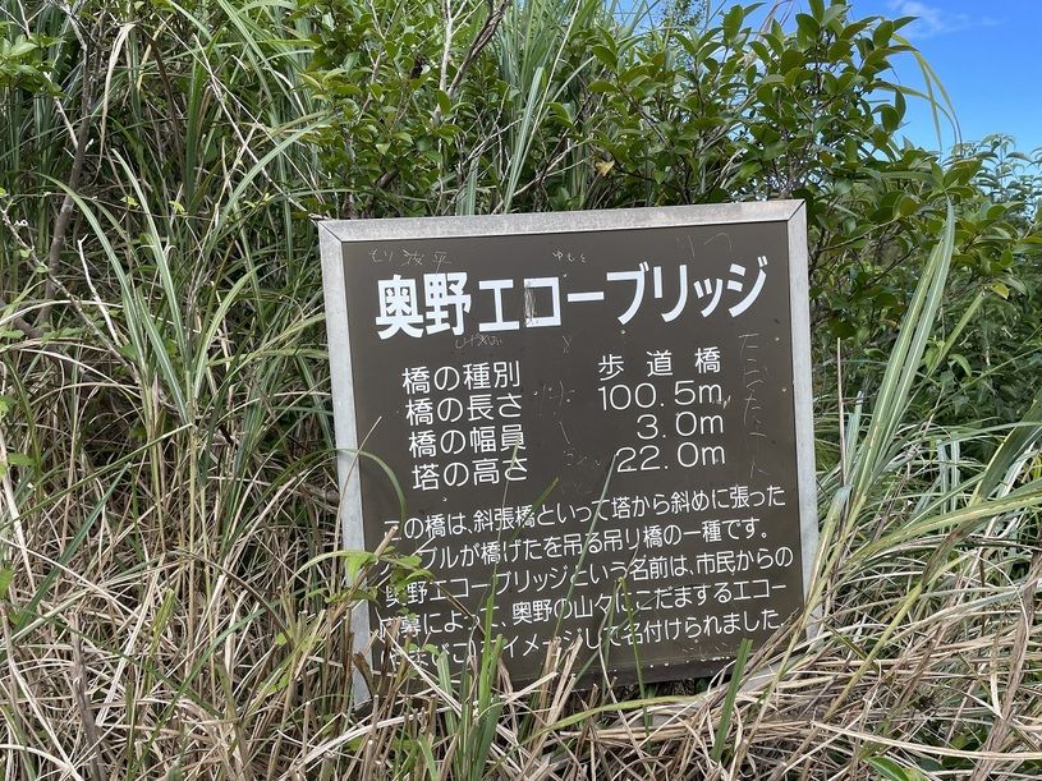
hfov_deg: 67.3
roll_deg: +0.1
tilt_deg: -5.4
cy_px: 390
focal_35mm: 26
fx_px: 783
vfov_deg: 53.1
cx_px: 521
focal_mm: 4.2
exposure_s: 1/491
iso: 32
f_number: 1.6
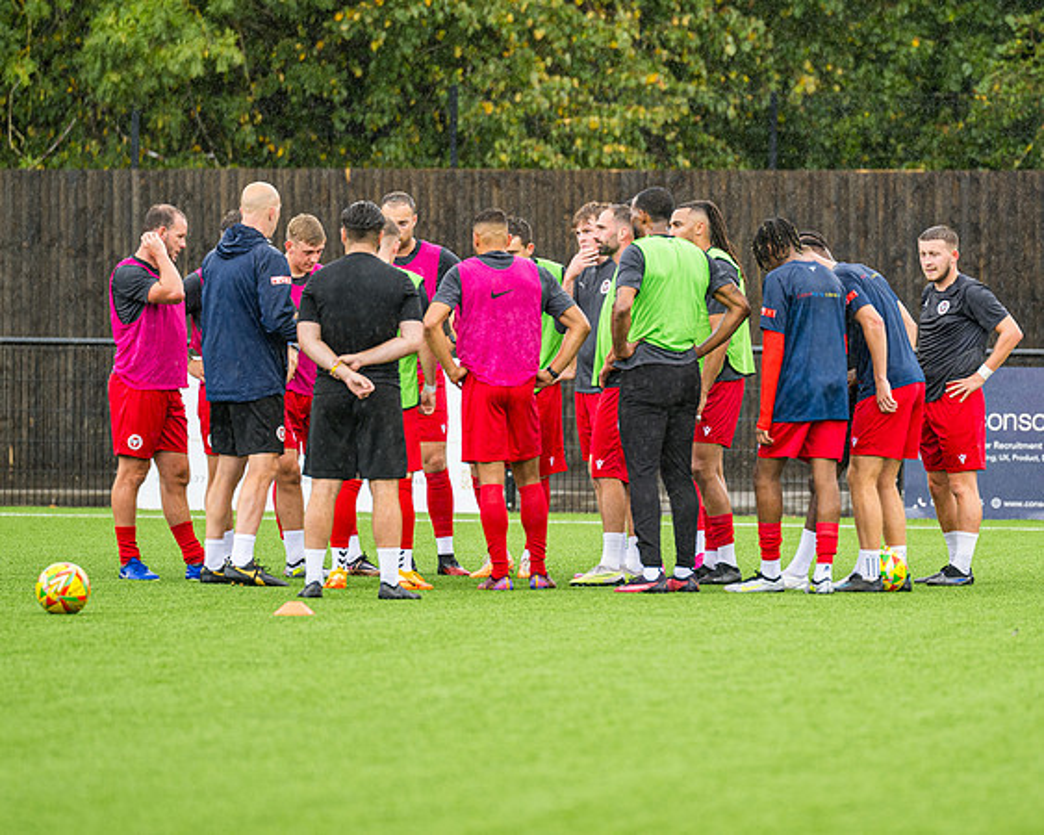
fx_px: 10465
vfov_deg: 4.6
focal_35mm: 339
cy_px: 435
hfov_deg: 5.7
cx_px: 633
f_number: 2.8
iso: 200
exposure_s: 1/400
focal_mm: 190
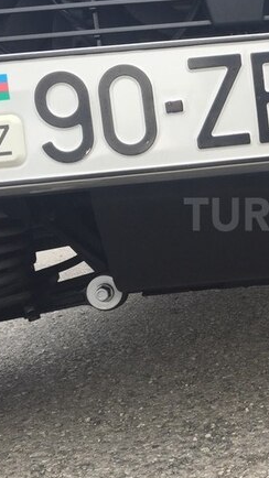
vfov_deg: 42.8
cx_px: 297
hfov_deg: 23.4
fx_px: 609
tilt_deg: -6.8
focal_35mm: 48
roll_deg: +4.5
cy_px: 214
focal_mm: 4.15
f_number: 2.2
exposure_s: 1/618
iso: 32
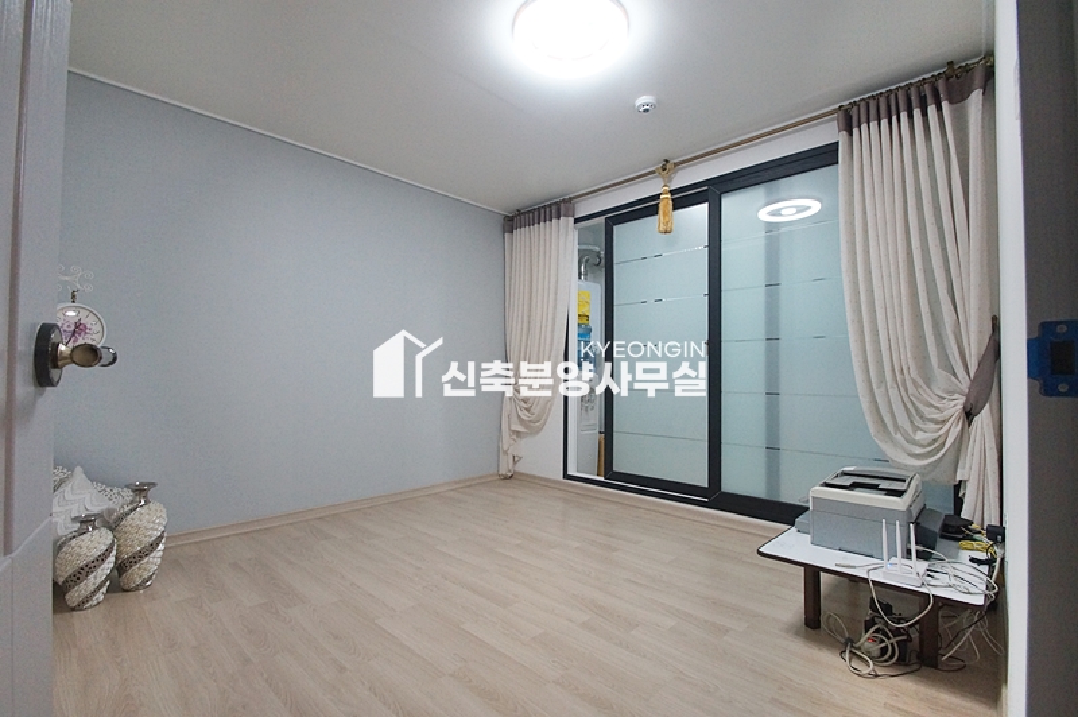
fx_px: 494
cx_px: 539
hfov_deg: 95.0
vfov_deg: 72.0
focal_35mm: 16
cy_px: 358
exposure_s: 1/60
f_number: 7.1
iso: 1600
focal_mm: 11
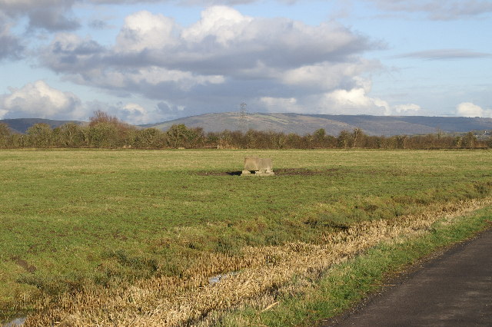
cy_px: 164
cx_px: 246
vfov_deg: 15.2
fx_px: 1229
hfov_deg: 22.6
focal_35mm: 90
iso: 100
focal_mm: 60
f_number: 10
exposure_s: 1/160
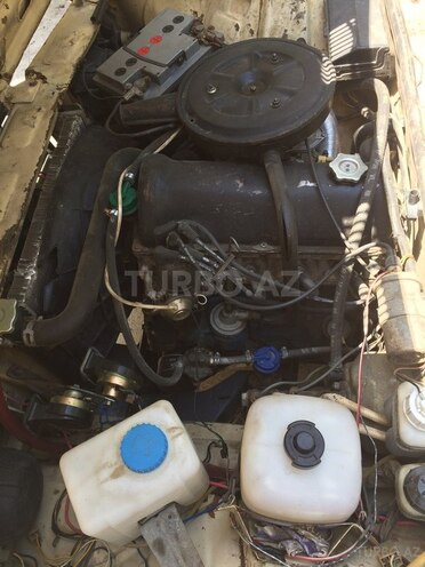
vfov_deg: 61.7
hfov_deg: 48.2
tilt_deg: -59.7
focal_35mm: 29
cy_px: 284
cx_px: 212
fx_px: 475
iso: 32
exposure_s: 1/228
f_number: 2.2
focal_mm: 4.15
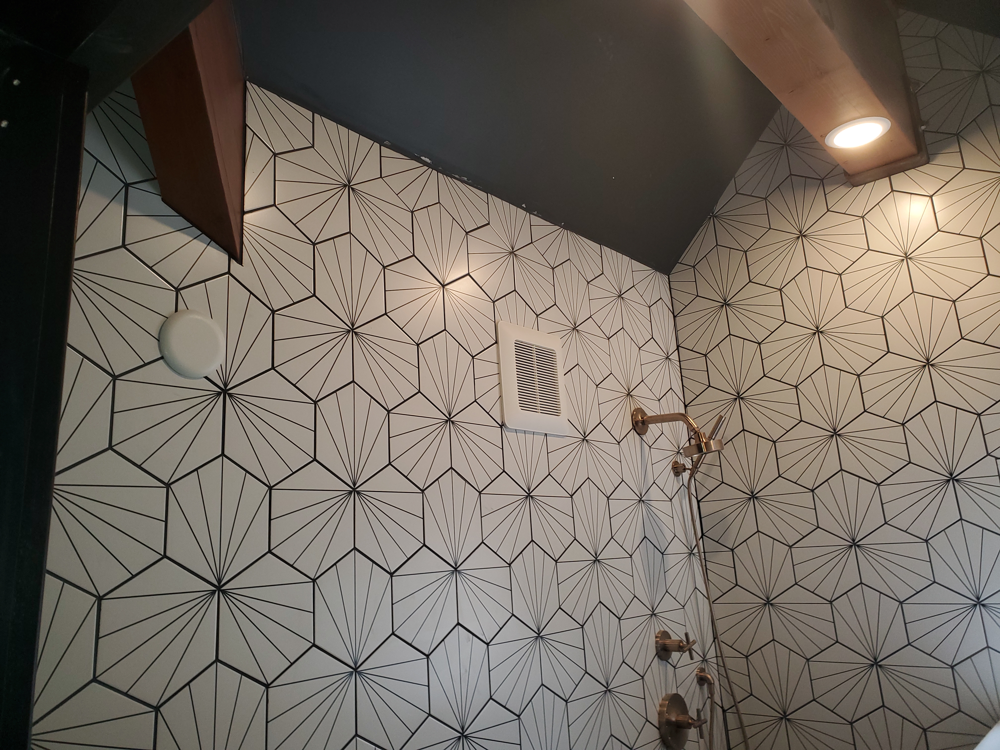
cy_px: 375
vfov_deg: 53.1
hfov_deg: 67.3
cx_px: 500
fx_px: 751
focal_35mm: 26
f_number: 2.4
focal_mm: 4.3
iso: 100
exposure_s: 1/60
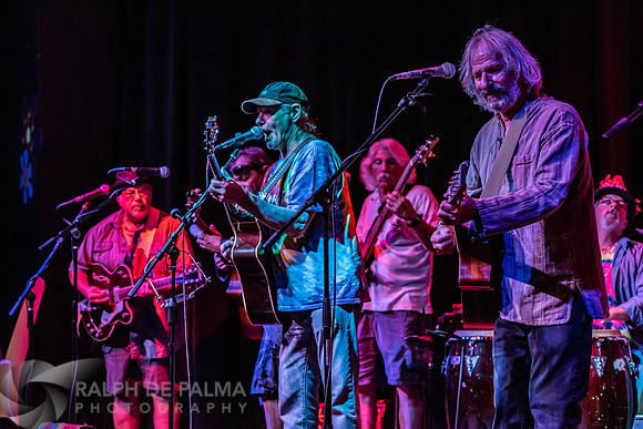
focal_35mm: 105
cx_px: 322
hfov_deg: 19.5
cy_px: 214
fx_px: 1876
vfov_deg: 13.0
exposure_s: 1/160
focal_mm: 105
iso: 2000
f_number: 5.6
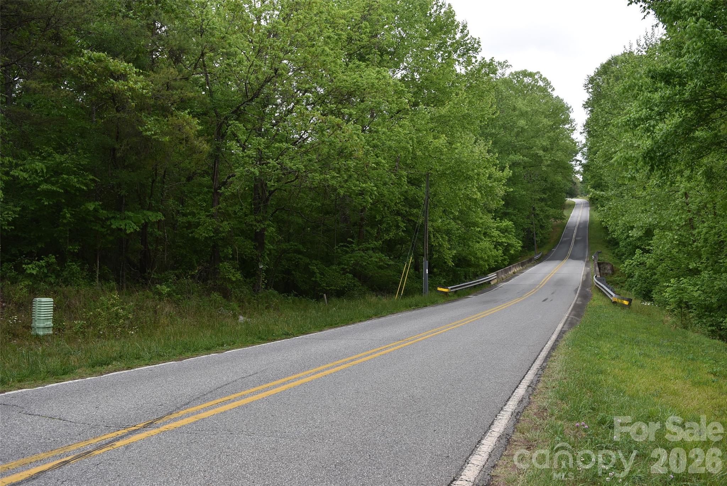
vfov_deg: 43.7
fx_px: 606
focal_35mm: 30
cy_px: 243
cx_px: 364
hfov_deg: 61.9
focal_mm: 20
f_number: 5.6
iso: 100
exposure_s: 1/125
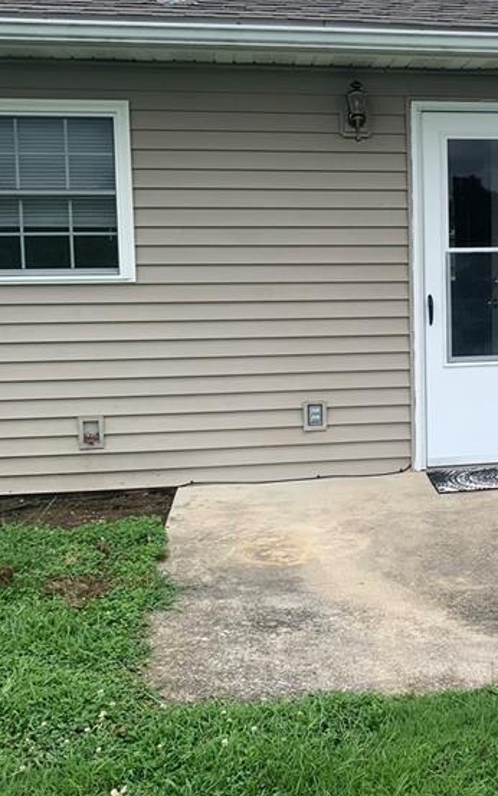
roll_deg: +0.6
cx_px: 495
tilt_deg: -5.8
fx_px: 1107
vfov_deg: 39.5
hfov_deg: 24.3
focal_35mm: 51
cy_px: 351
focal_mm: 4.25
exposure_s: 1/1779
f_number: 1.8
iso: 25
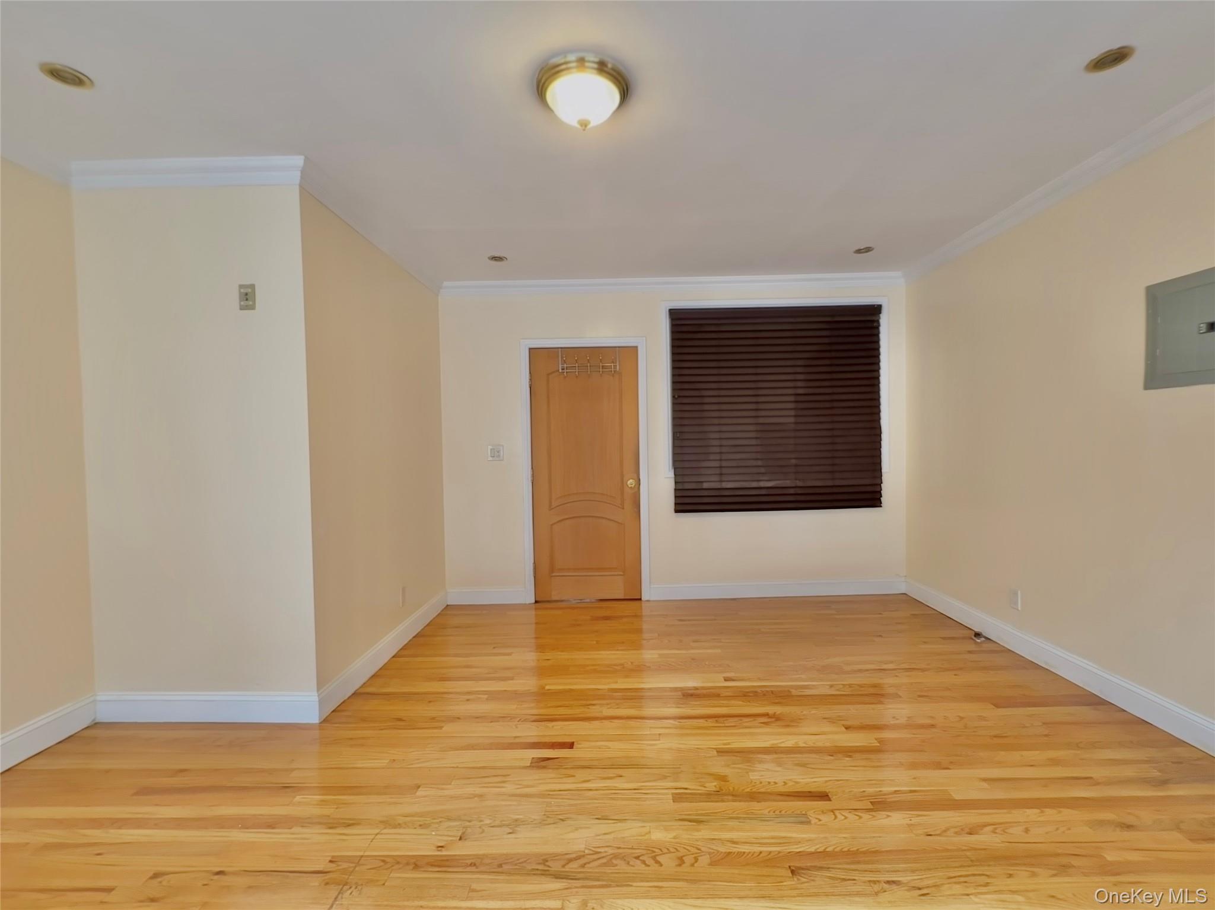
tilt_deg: -0.2
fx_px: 491
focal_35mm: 14
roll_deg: +0.6
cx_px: 608
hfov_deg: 102.1
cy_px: 455
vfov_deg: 85.7
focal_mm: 2.22
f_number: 2.2
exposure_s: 1/60
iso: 200
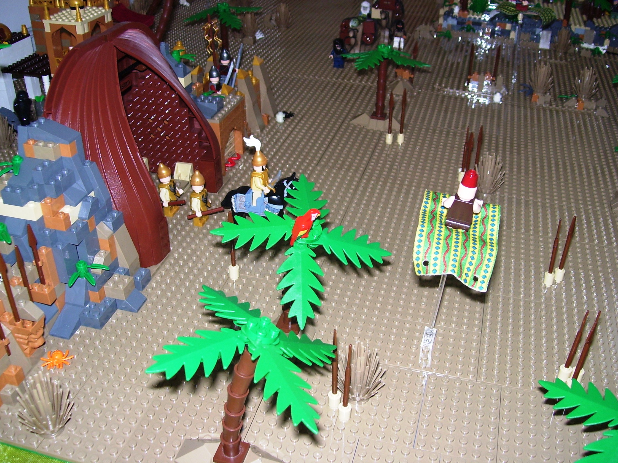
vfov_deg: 38.7
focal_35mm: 37
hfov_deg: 50.1
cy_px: 225
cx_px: 304
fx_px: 660
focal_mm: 6
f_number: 2.7
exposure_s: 1/60
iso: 80
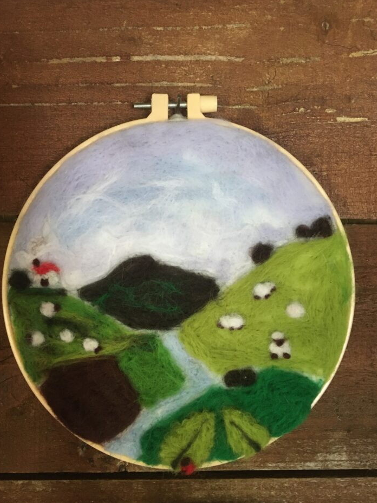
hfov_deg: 44.1
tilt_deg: -1.8
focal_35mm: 32
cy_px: 232
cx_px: 177
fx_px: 465
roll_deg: +0.0
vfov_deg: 56.8
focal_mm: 4.15
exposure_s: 1/20
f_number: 2.2
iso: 200
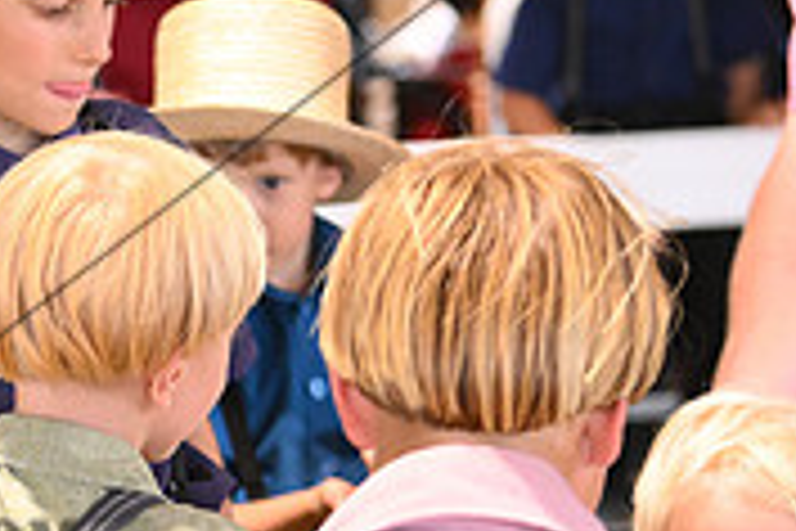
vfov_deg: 6.0
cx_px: -310
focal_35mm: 229
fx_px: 5063
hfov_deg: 8.8
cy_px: 592
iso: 5000
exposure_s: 1/487
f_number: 3.5
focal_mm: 70
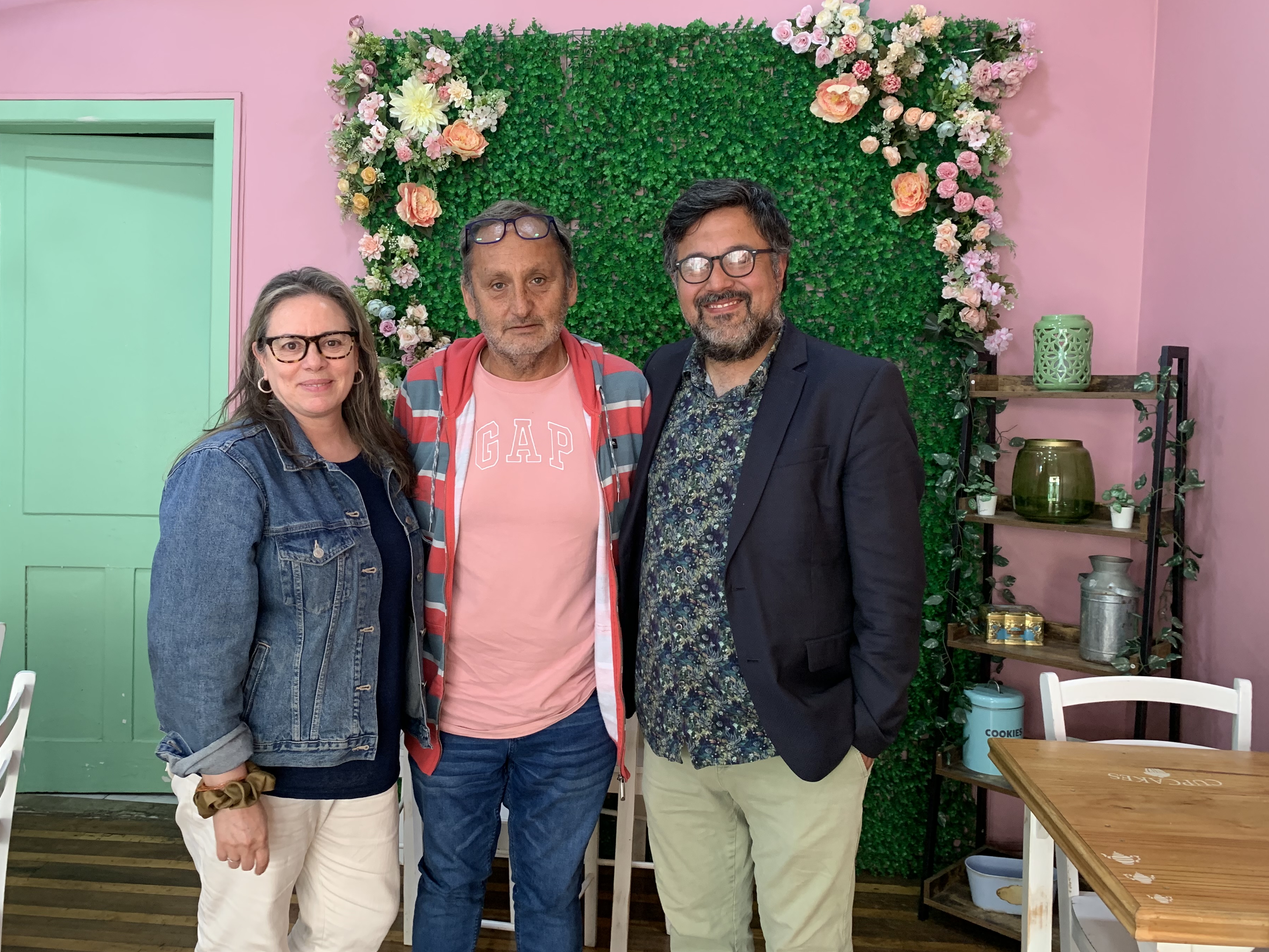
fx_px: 1063
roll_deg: -1.4
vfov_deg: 48.1
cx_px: 580
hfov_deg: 61.6
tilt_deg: -2.1
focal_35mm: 29
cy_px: 425
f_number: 1.8
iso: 160
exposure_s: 1/50
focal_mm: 4.25
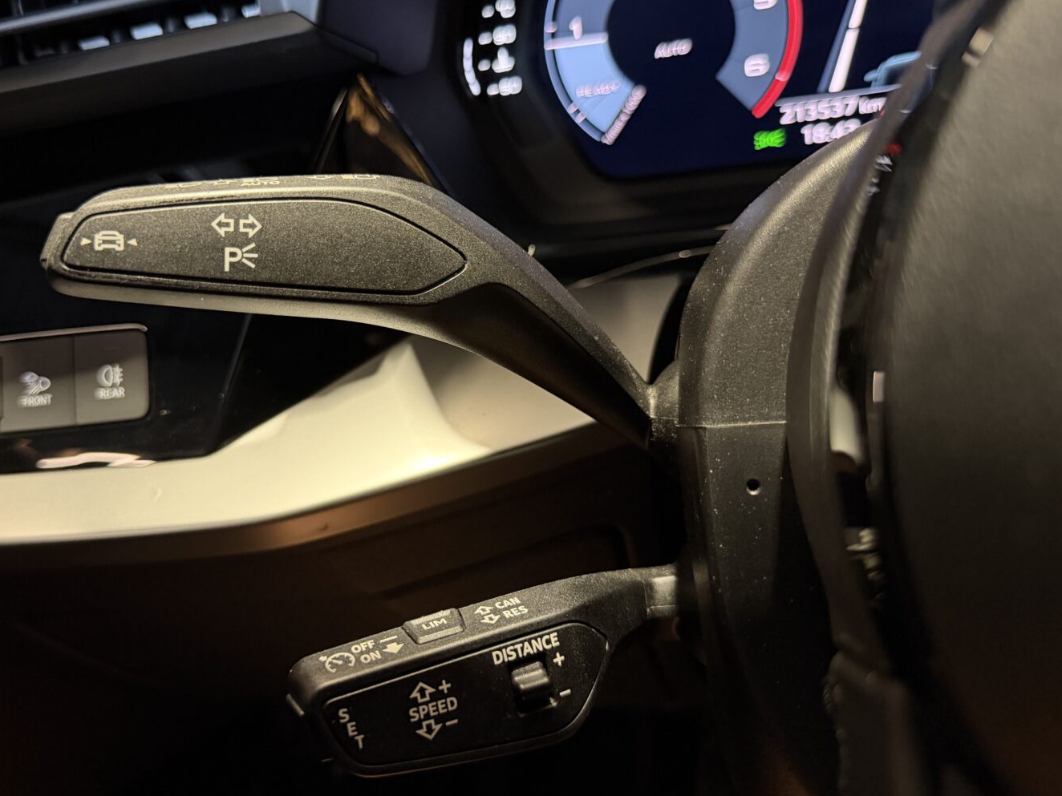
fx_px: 890
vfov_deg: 48.2
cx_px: 433
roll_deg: +10.6
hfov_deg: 61.2
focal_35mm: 29
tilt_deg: -21.7
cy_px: 371
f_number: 1.78
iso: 800
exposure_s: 1/33
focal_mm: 6.76
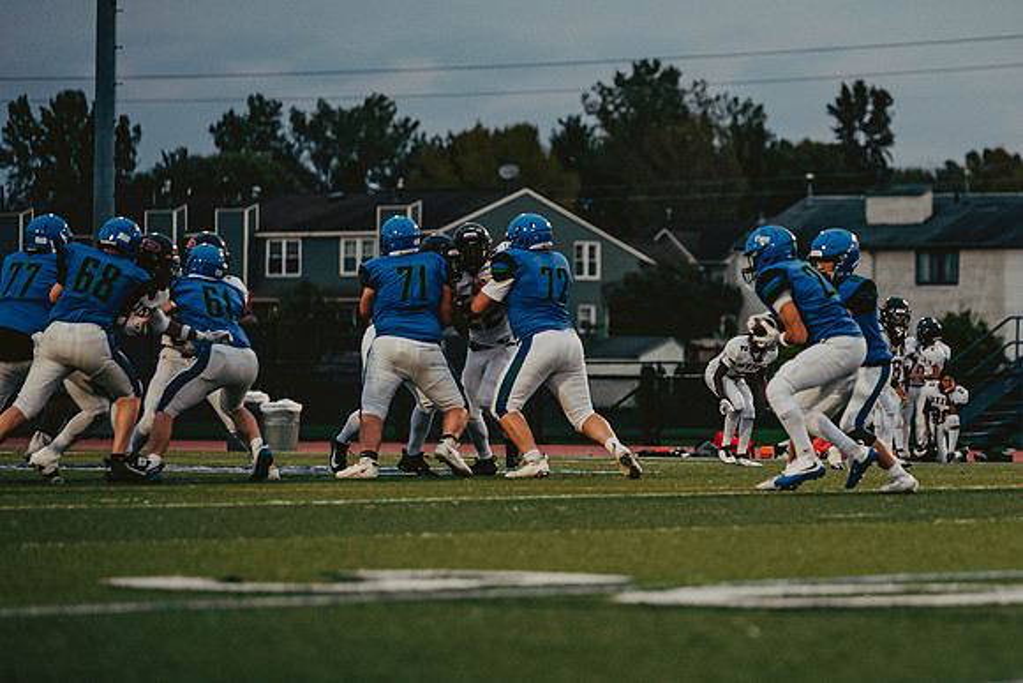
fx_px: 6179
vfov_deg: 6.3
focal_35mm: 217
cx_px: 741
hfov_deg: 9.5
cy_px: 341
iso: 2000
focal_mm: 150
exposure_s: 1/1250
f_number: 2.8
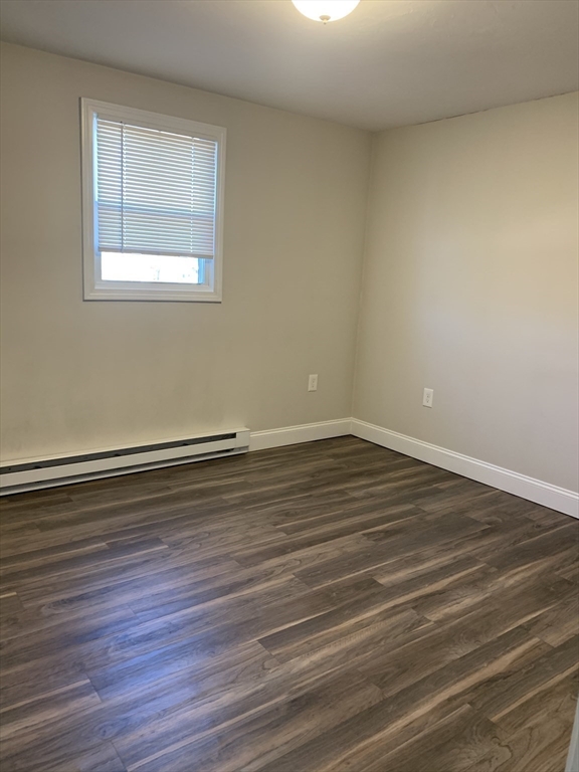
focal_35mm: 26
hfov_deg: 53.1
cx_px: 290
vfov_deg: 67.3
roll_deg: -2.9
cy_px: 386
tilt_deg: -10.6
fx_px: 580
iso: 160
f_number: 1.8
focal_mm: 4.25
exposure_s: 1/60
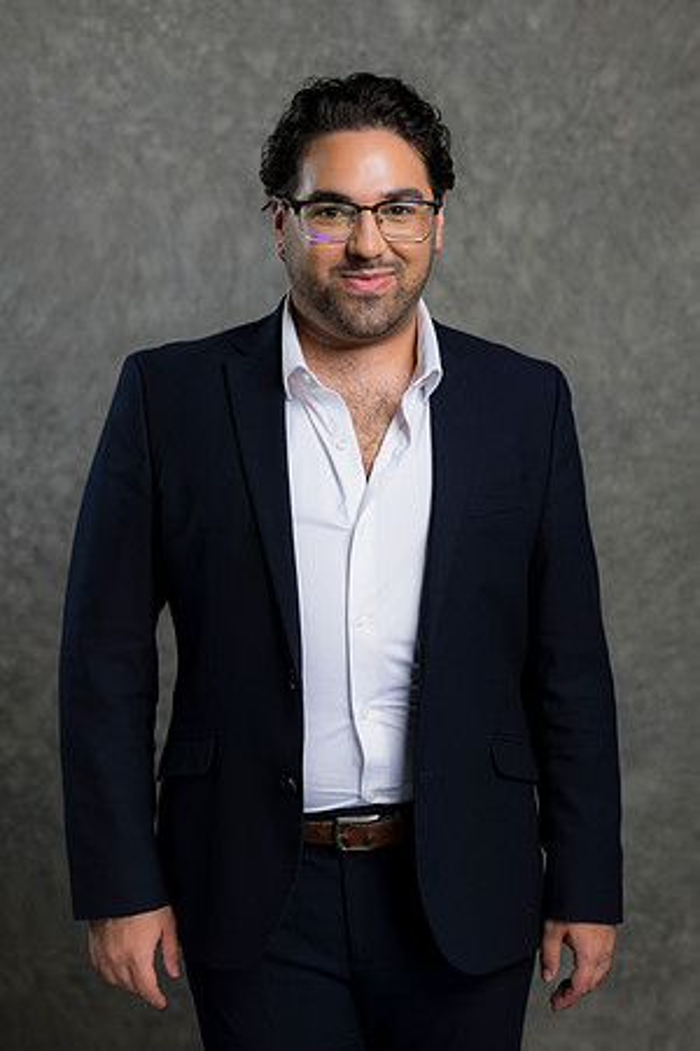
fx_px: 2479
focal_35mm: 85
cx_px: 350
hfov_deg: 16.1
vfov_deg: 23.9
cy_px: 526
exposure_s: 1/200
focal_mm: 85
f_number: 5
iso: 125
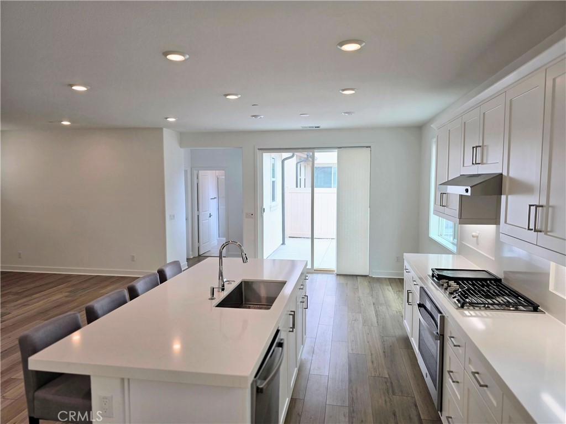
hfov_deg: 73.9
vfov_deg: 58.9
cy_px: 212
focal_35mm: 23
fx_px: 376
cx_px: 283
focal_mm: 6.3
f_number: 1.7
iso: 16
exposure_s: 1/120
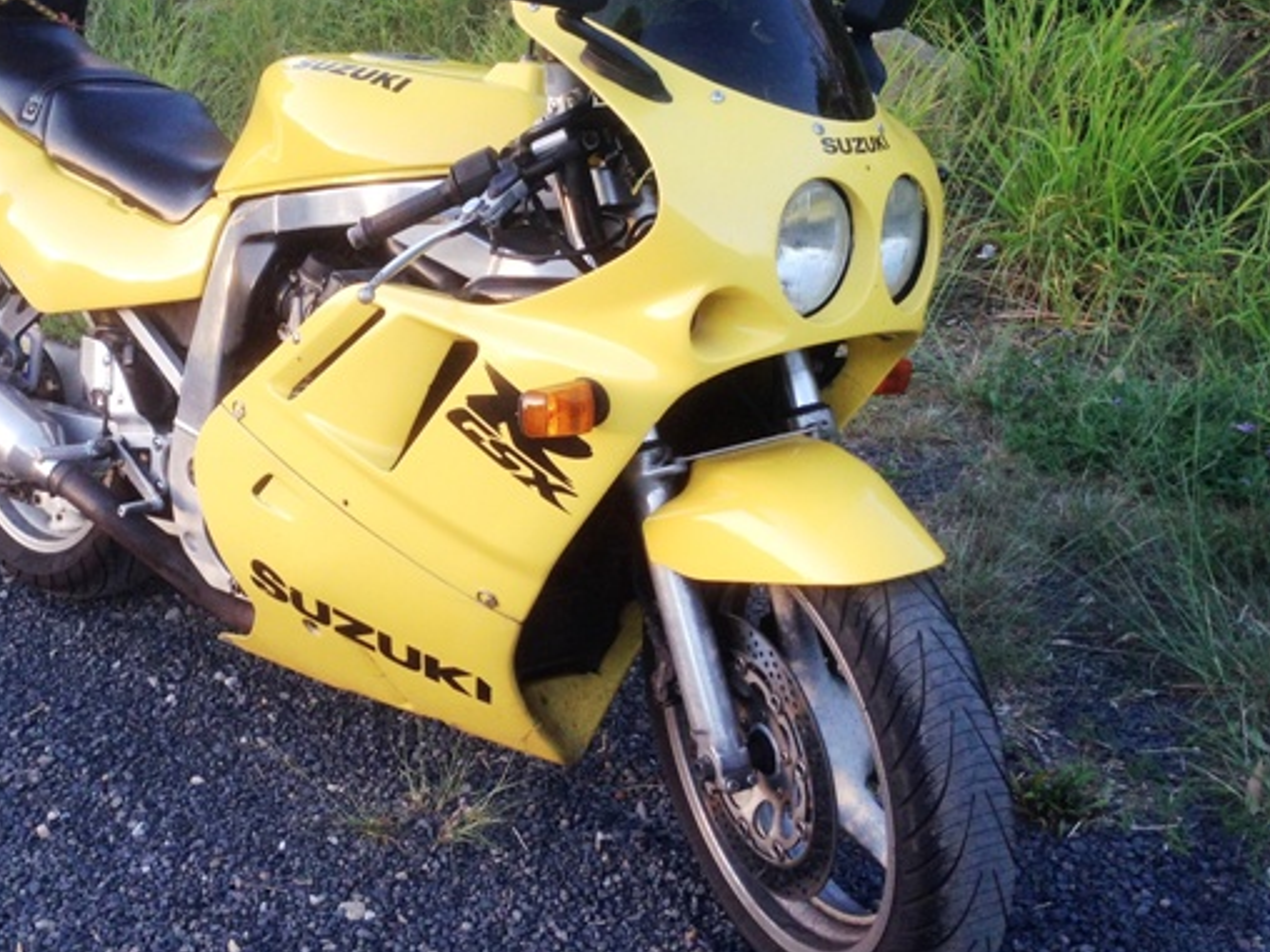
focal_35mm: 52
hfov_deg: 36.5
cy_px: 395
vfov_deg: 28.0
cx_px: 428
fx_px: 1908
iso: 64
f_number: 2.4
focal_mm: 4.12
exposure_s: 1/120
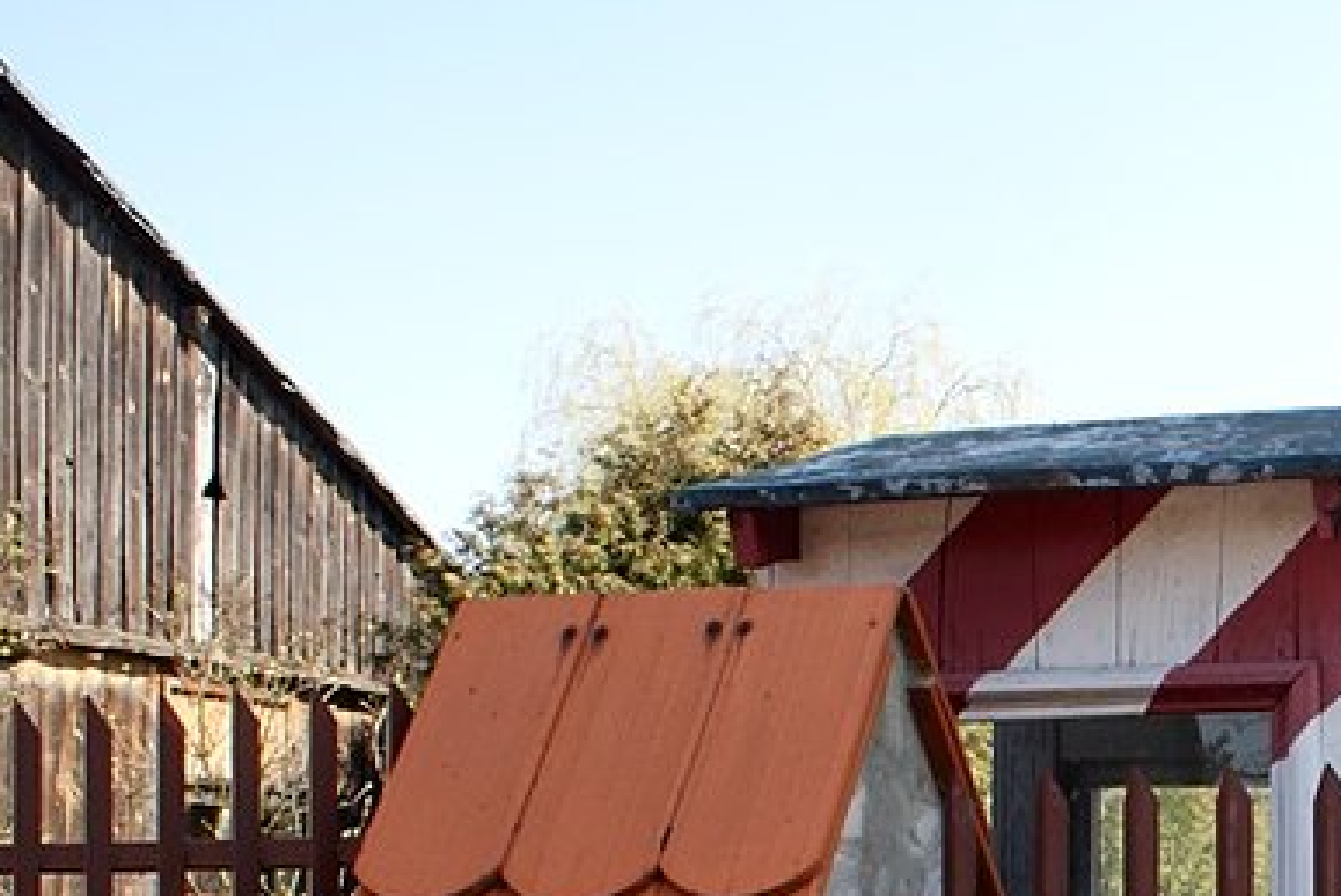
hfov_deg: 29.0
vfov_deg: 20.6
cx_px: 1449
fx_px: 2348
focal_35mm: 63
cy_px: 979
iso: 100
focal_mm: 18
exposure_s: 1/80
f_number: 9
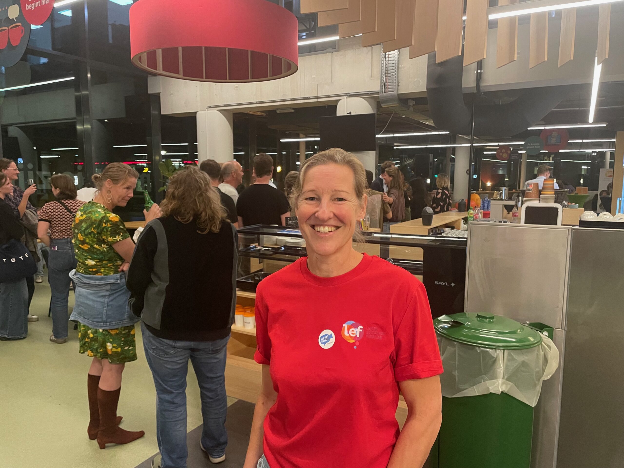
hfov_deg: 67.3
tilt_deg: -7.0
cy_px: 234
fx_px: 469
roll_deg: -0.5
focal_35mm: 26
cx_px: 312
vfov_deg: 53.1
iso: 400
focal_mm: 4.2
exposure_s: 1/50
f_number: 1.6
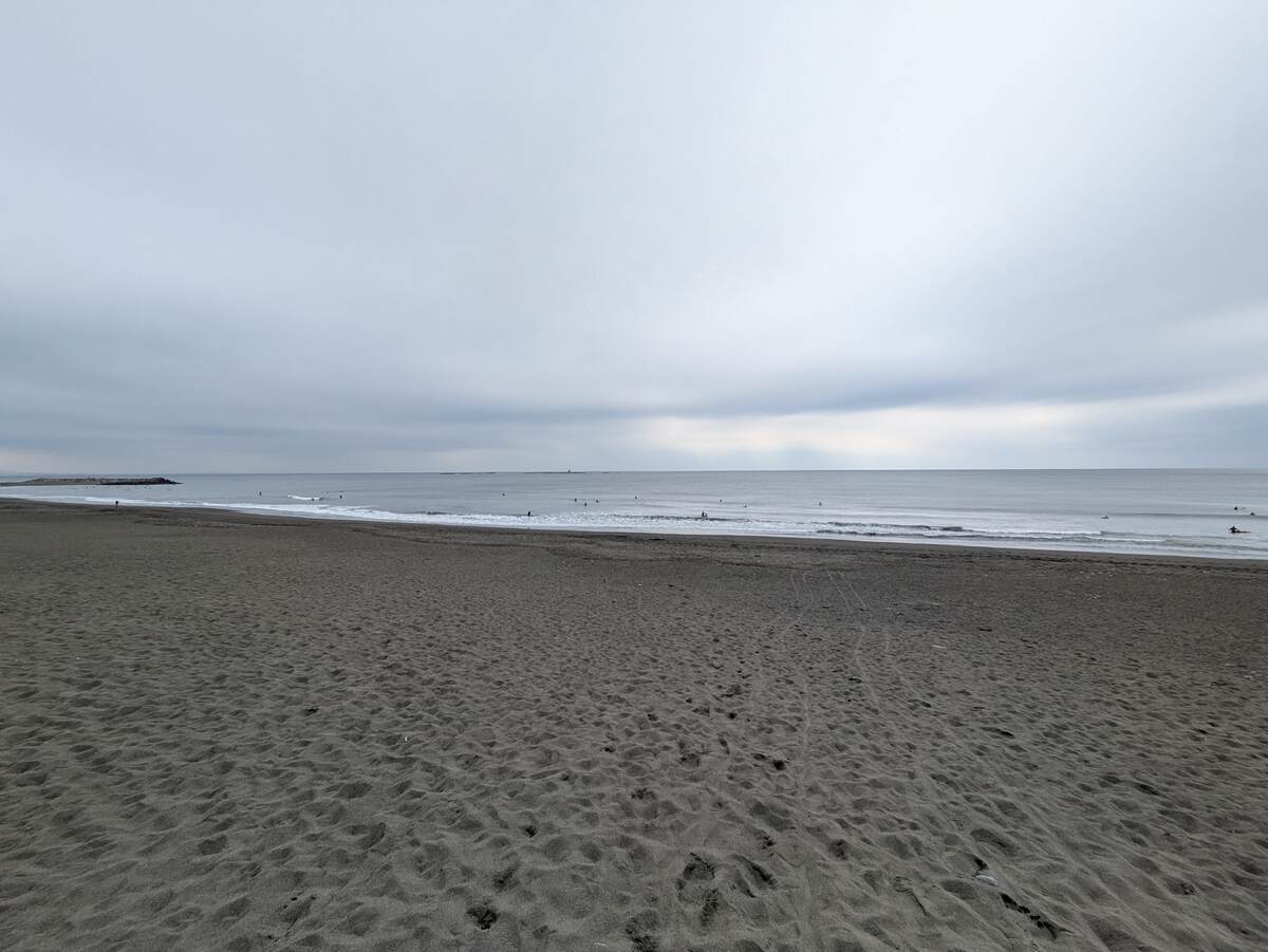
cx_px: 634
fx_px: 513
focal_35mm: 14
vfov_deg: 85.7
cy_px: 476
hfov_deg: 102.0
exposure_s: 1/1605
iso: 57
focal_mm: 1.83
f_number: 2.2
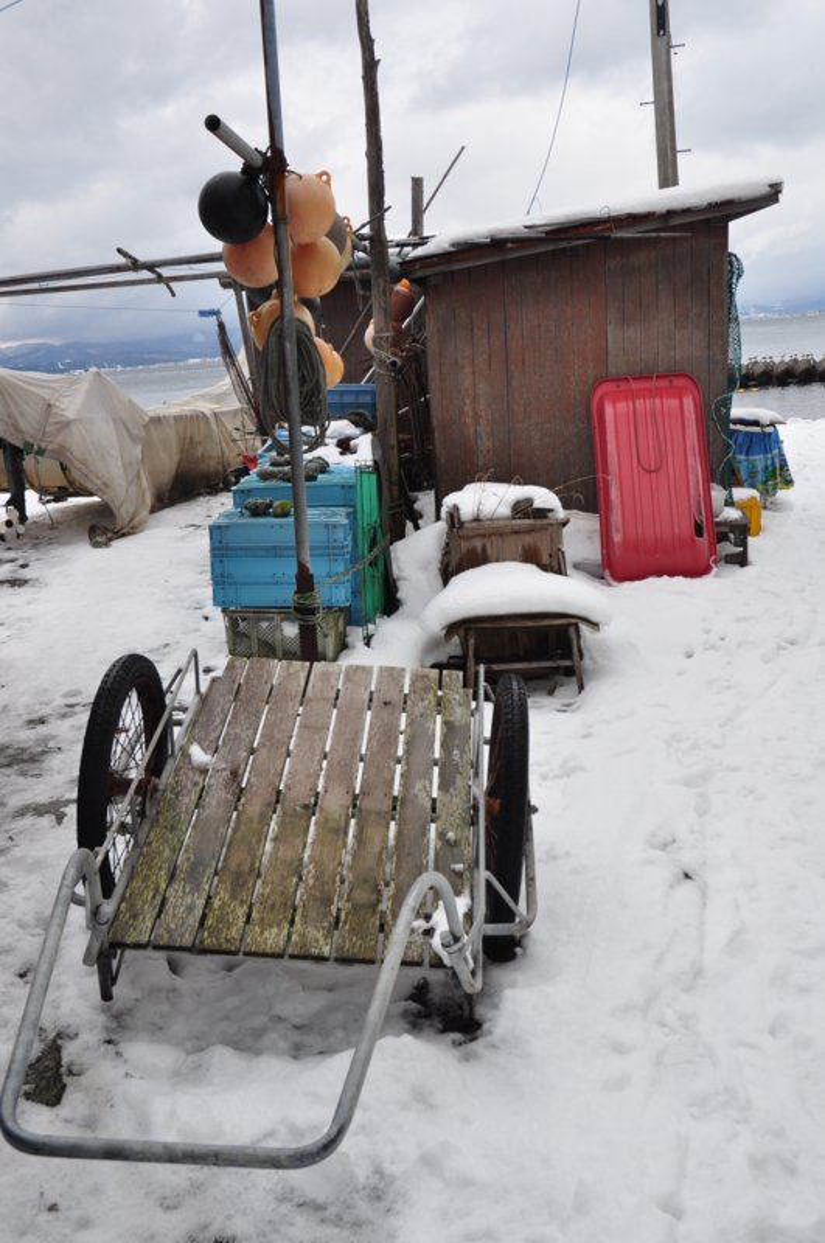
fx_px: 1241
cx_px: 412
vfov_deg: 53.2
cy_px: 622
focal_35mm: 36
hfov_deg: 36.8
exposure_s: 1/250
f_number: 6.3
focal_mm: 24
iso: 320
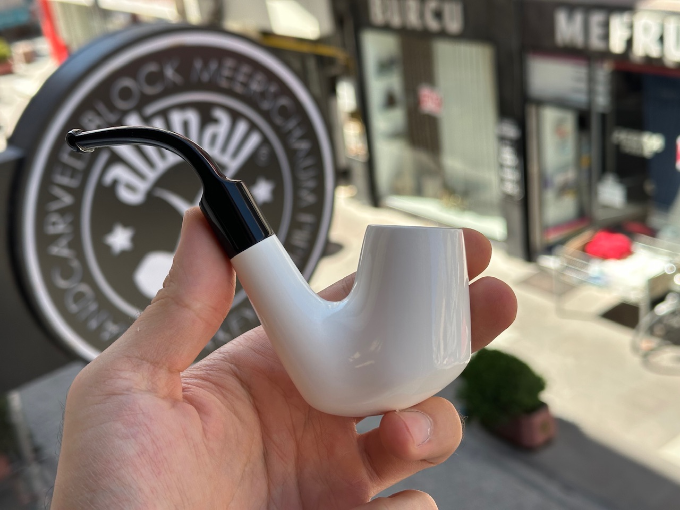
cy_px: 255
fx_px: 943
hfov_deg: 39.7
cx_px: 340
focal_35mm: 48
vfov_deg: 30.3
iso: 64
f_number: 1.78
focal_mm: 6.86
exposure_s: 1/919
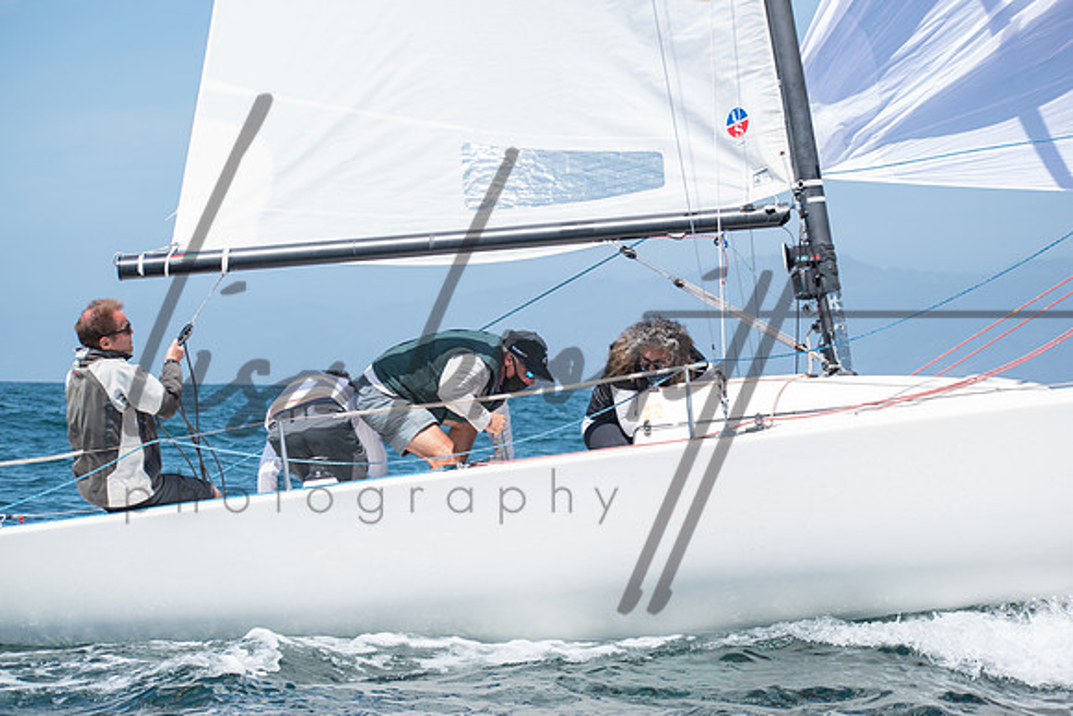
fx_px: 3130
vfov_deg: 13.0
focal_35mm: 105
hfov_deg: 19.5
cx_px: 536
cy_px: 358
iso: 200
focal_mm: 70
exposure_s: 1/640
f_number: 6.3
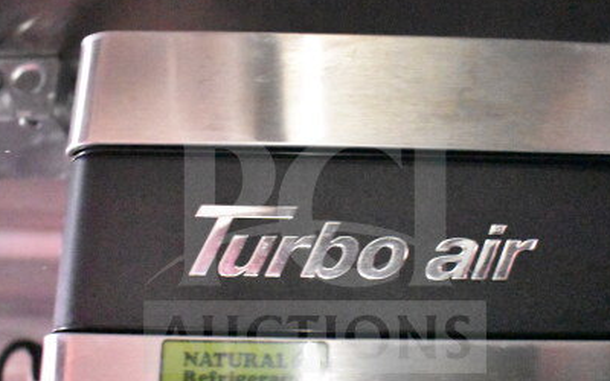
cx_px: 314
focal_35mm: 42
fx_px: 698
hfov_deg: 47.2
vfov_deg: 30.3
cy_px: 252
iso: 25600
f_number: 3.5
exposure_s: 1/25
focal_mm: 18
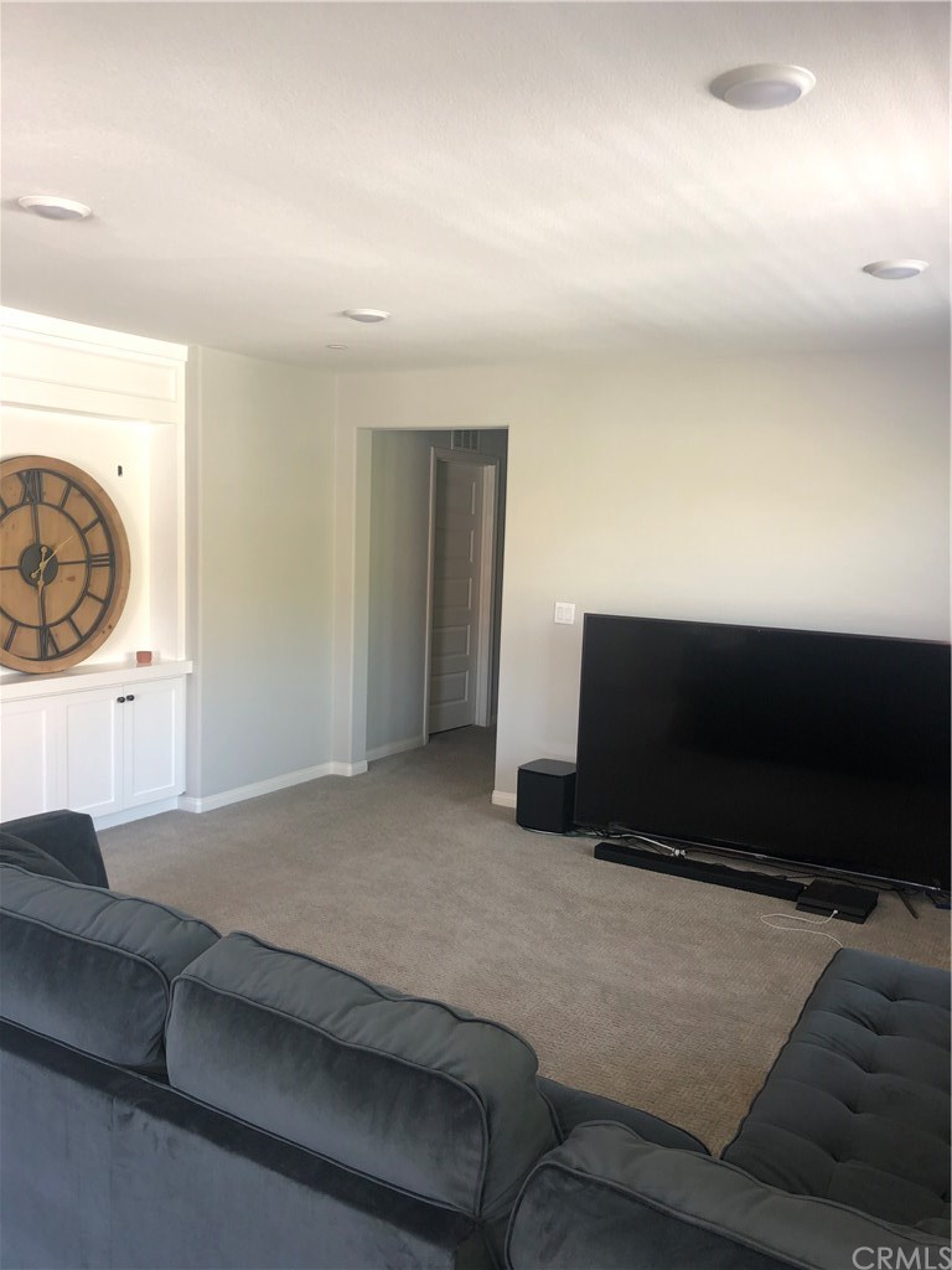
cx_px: 476
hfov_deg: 49.7
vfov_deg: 63.4
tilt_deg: -7.3
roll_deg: -1.1
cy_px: 635
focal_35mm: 28
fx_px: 1027
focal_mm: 3.99
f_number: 1.8
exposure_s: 1/12
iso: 32
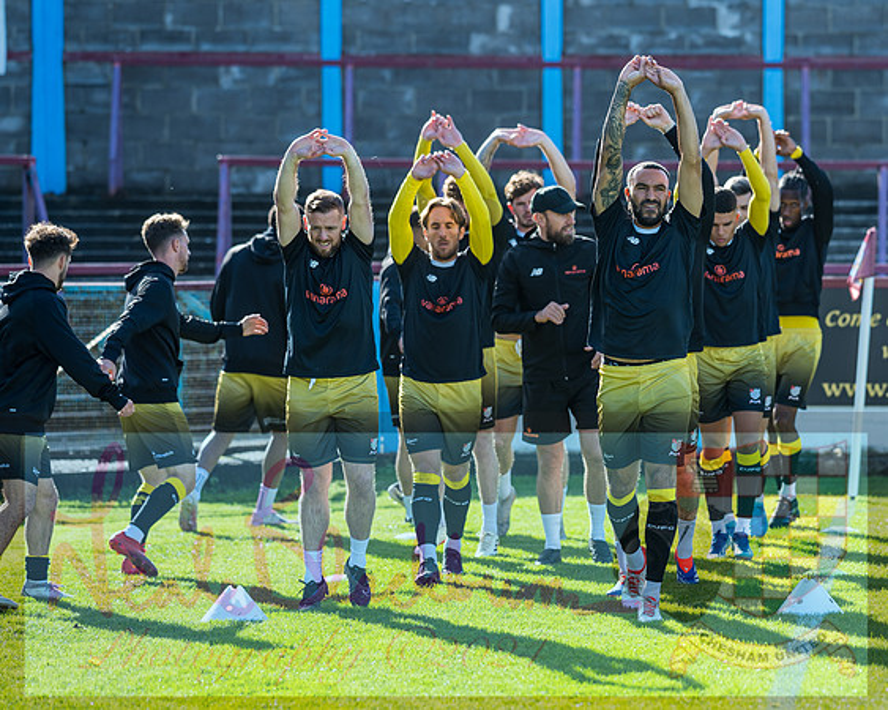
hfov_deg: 10.2
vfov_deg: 8.2
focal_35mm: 189
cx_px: 650
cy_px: 431
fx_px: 4971
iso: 50
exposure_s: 1/800
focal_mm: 135
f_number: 2.5
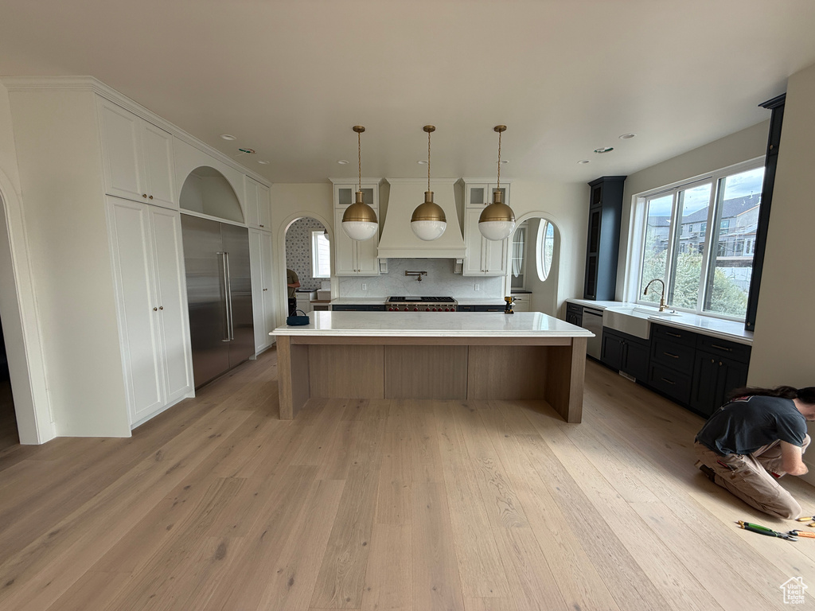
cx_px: 408
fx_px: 330
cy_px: 306
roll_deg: +0.6
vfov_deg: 85.7
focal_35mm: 14
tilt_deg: -6.5
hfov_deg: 102.1
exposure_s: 1/99
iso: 64
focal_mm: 2.22
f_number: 2.2
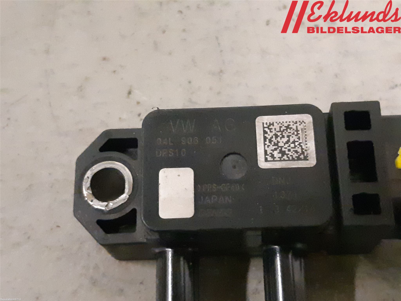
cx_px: 200
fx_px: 301
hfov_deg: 67.3
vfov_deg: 53.1
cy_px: 150
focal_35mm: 26
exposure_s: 1/100
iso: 800
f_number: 1.7
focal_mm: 3.93
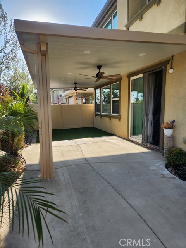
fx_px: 165
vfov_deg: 73.9
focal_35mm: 23
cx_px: 93
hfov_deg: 58.9
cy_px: 124
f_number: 1.8
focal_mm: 5.4
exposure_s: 1/986
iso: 20
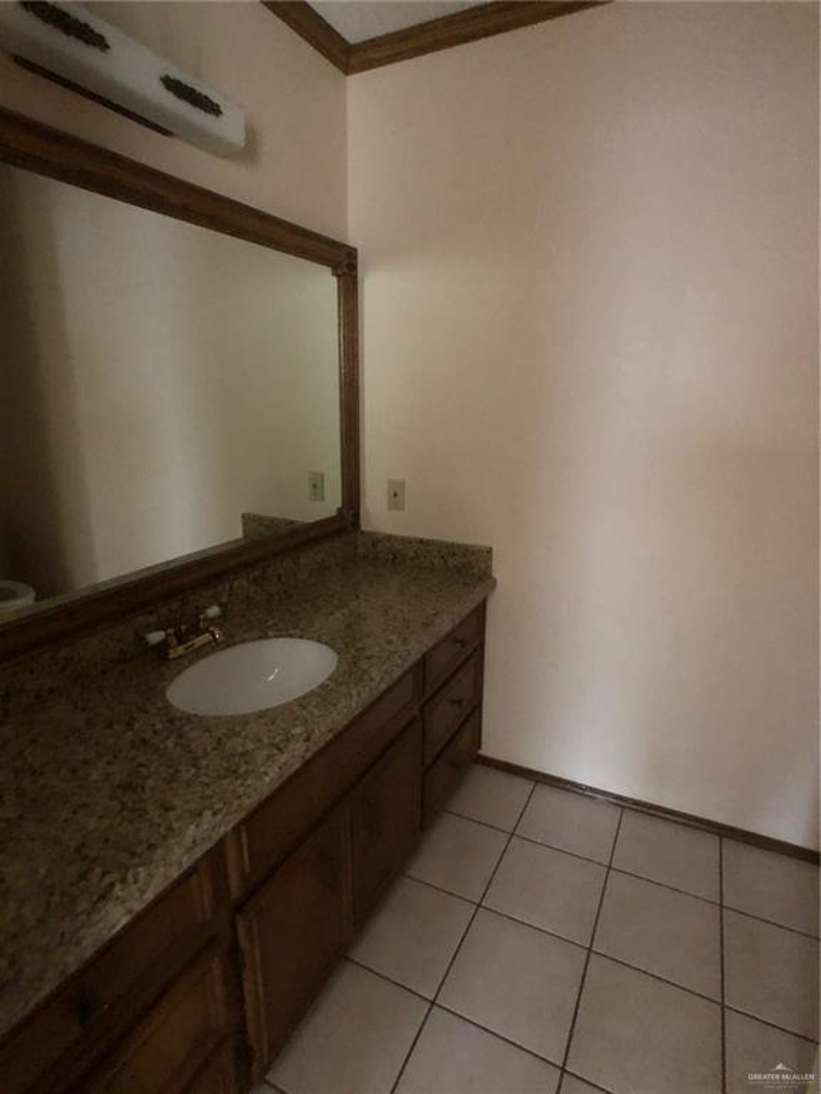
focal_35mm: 28
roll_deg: +1.1
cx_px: 410
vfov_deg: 63.4
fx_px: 885
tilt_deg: -16.6
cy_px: 547
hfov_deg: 49.7
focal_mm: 4
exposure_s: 1/4
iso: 125
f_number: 1.8
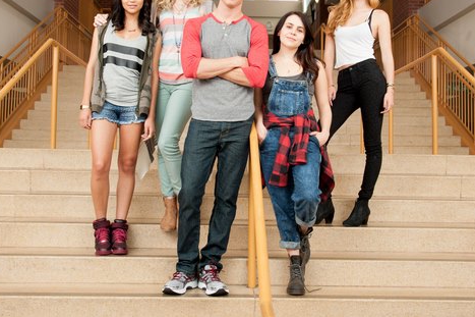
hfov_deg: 41.1
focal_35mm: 48
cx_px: 244
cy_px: 115
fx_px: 633
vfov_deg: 27.9
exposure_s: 1/60
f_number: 6.3
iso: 400
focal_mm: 32
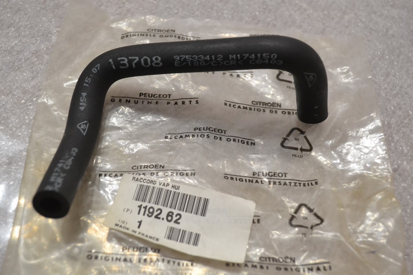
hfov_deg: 41.1
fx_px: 551
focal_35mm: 48
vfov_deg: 28.1
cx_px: 206
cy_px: 138
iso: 3200
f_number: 4.8
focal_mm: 32
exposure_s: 1/50
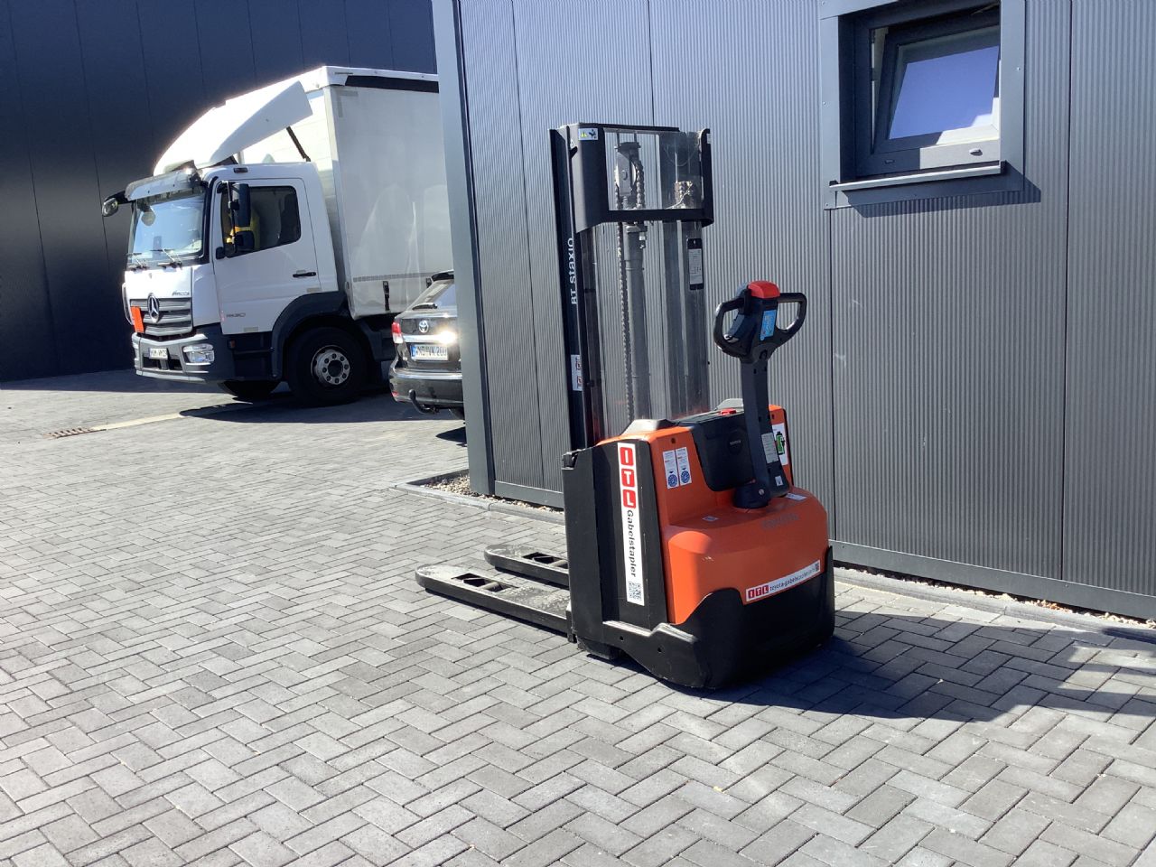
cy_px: 434
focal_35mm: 31
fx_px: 1035
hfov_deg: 58.4
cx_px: 578
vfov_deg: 45.4
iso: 25
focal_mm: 3.3
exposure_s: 1/473
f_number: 2.4
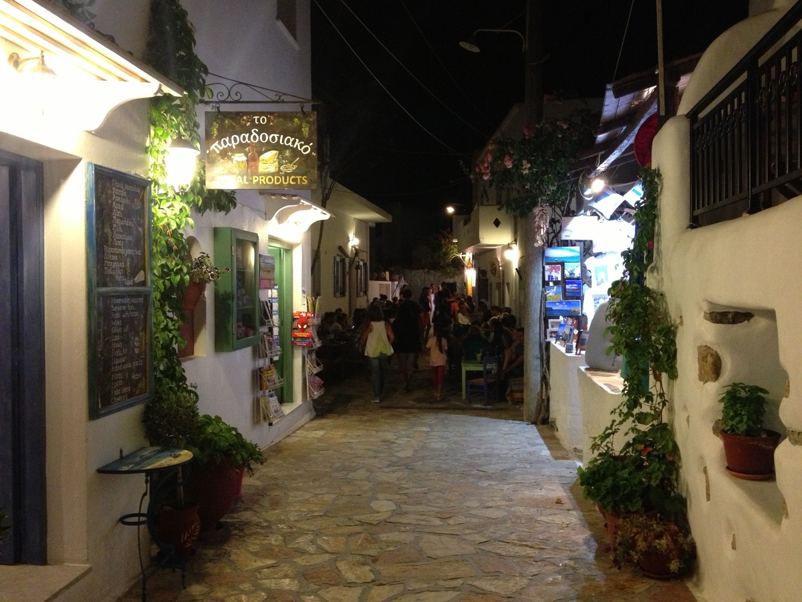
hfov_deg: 52.6
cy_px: 301
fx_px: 811
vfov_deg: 40.7
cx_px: 401
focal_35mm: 35
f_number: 2.4
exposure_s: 1/17
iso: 400
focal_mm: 4.28
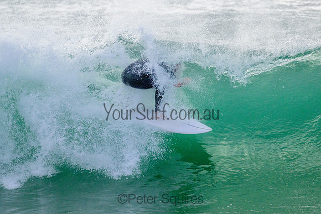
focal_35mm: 1042
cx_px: 159
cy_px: 75
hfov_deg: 2.0
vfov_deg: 1.3
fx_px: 9293
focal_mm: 800
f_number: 11
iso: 1250
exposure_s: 1/2000
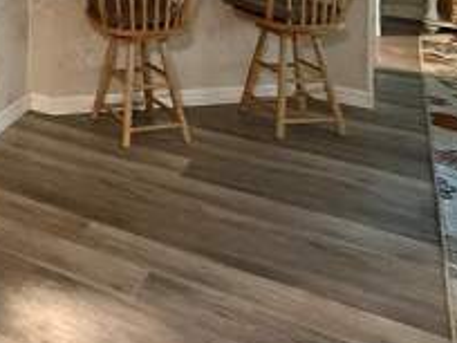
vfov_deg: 22.0
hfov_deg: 29.6
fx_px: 726
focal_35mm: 55
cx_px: -103
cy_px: -170
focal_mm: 2.22
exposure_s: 1/60
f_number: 2.2
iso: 1000
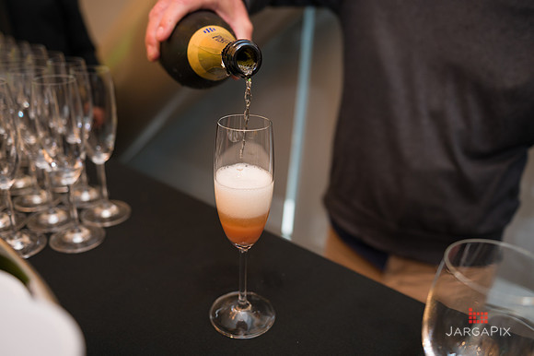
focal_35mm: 31
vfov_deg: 42.3
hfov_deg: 60.3
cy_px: 178
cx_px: 267
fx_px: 460
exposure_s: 1/200
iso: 400
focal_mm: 31
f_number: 3.2
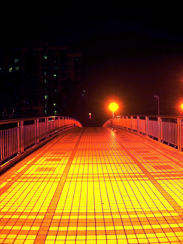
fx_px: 268
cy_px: 122
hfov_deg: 37.7
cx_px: 92
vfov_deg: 49.0
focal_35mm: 38
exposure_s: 1/2.1
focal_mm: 7.8
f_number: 2.8
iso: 64
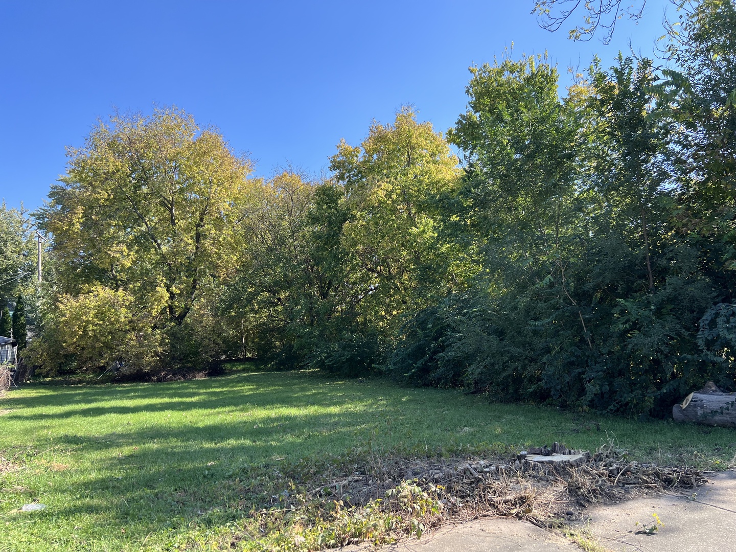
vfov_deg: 53.1
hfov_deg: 67.3
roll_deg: +3.1
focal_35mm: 26
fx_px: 553
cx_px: 368
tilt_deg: +6.1
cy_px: 276
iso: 50
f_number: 1.5
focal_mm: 5.7
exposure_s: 1/1038
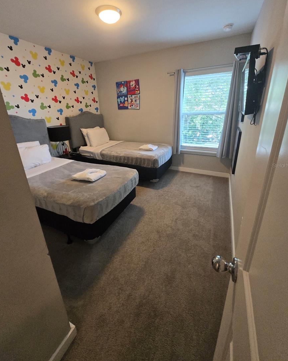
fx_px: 149
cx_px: 147
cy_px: 165
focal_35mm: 14
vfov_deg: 100.5
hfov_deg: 88.0
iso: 320
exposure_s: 1/60
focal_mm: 1.7
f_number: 2.2
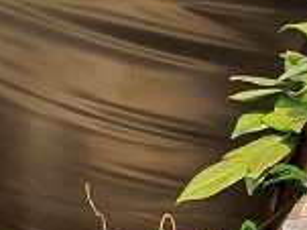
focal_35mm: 55
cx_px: -51
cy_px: 358
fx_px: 487
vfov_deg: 21.6
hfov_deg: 30.3
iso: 50
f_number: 2.2
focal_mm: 1.8
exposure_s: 1/270
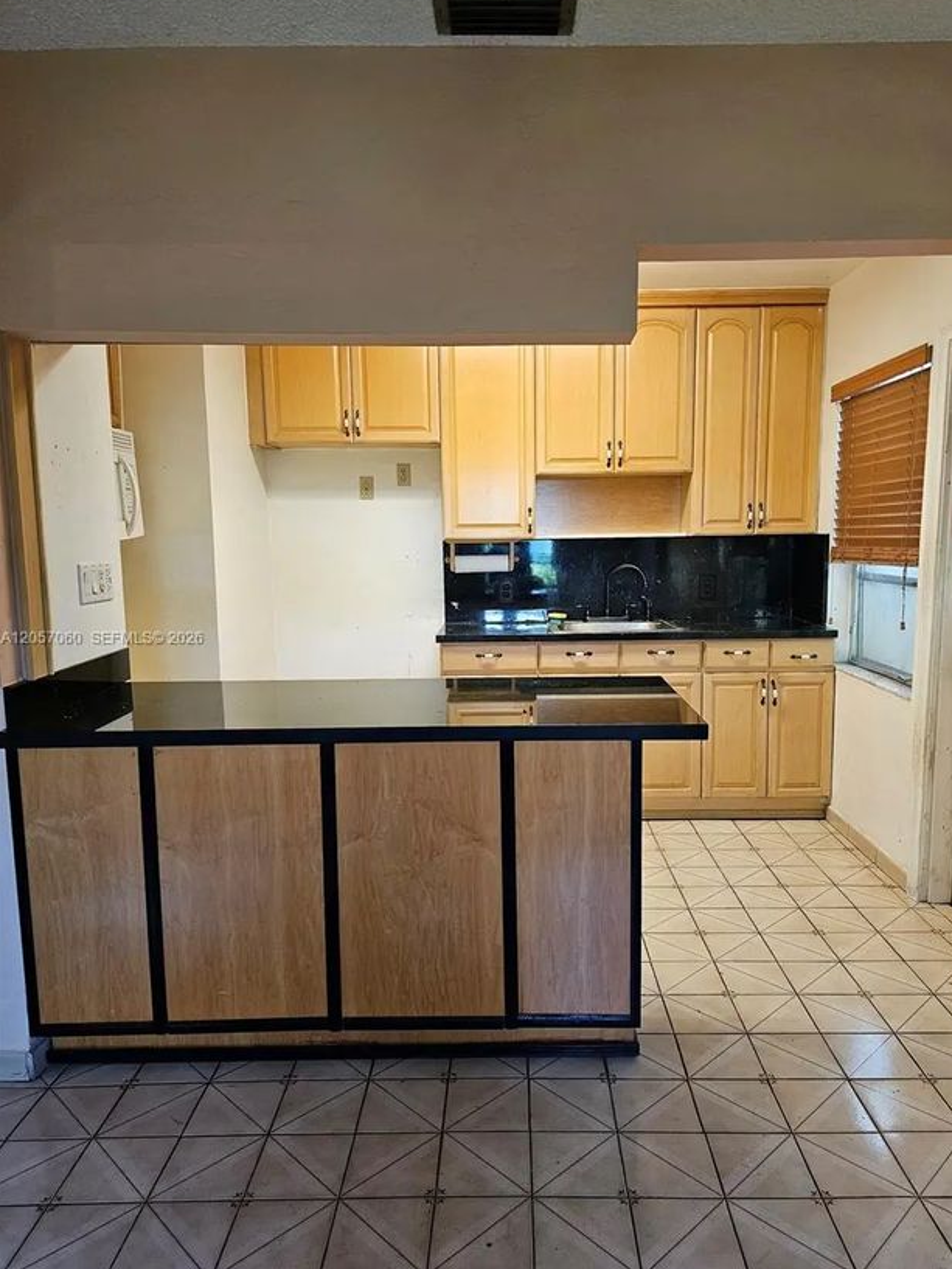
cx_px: 495
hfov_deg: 56.8
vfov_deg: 71.6
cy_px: 639
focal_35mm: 24
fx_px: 880
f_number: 1.7
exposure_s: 1/120
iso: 400
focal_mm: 6.3
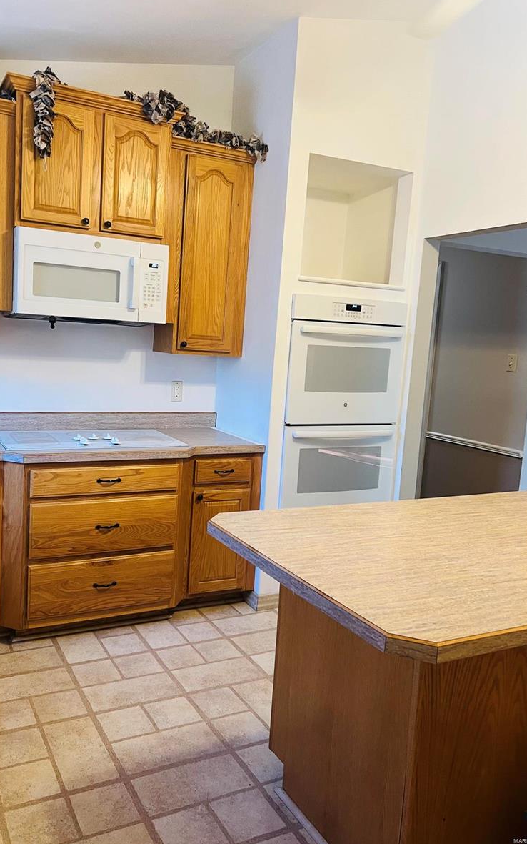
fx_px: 644
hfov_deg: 44.3
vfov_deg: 66.5
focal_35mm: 28
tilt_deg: -7.0
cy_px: 417
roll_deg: -3.0
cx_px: 214
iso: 125
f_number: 1.5
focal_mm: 5.7
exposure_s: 1/60
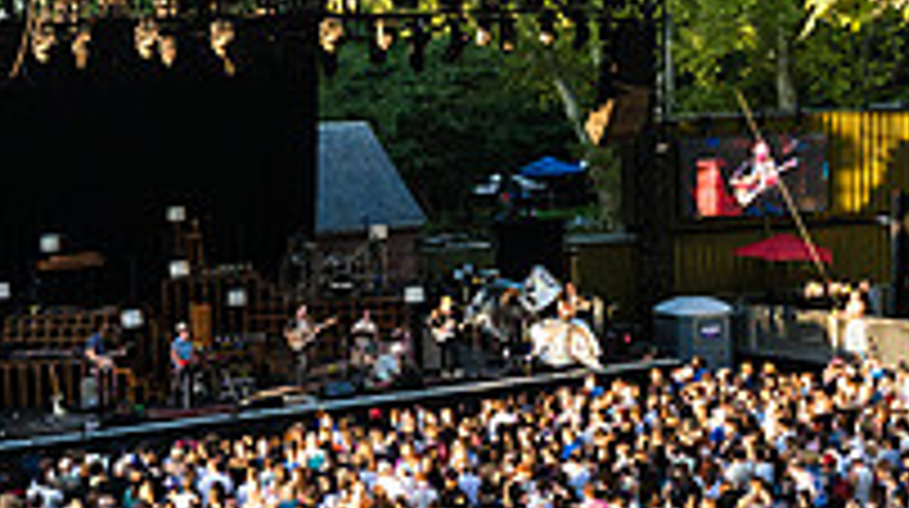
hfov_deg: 27.0
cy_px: 303
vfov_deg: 15.4
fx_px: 1878
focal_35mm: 78
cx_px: 297
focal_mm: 24
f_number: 4
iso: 2000
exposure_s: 1/1250
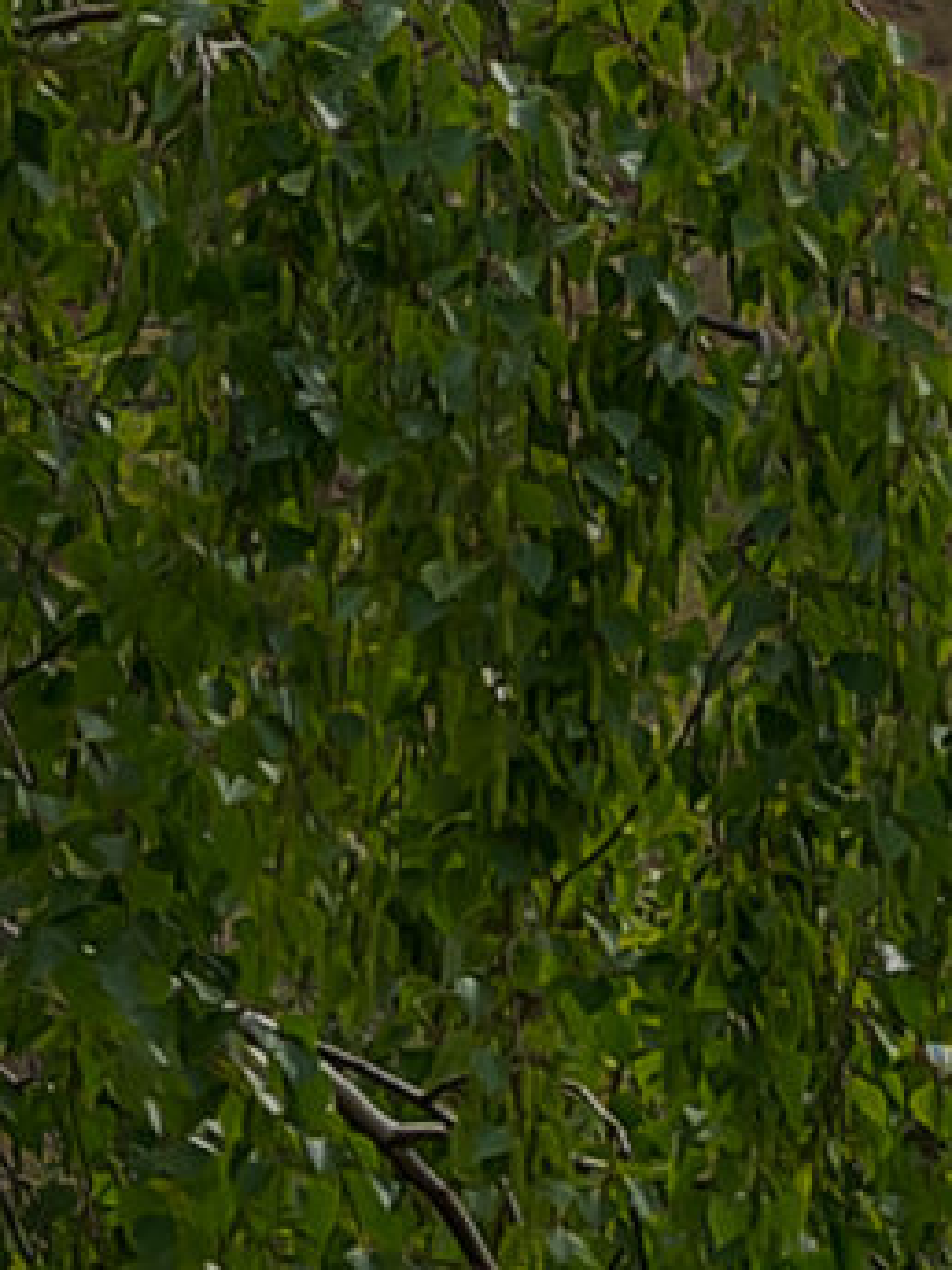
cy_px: 2990
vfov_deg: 6.9
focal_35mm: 270
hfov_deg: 4.7
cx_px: 4594
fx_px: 9901
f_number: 14
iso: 100
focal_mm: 37.7
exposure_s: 1/25
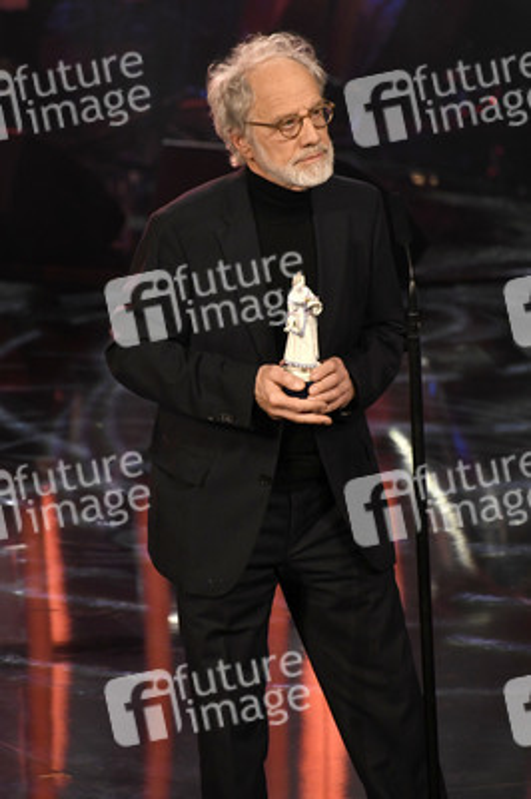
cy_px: 400
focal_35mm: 300
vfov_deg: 6.9
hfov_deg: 4.6
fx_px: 6649
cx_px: 266
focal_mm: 300
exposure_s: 1/160
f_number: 6.3
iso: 2500
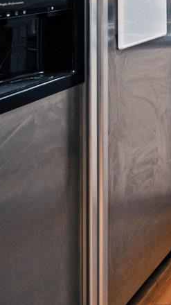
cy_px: -39
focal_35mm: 50
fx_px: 404
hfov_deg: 14.5
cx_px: 420
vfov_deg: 34.9
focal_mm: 14
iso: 200
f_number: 5
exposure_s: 1/100
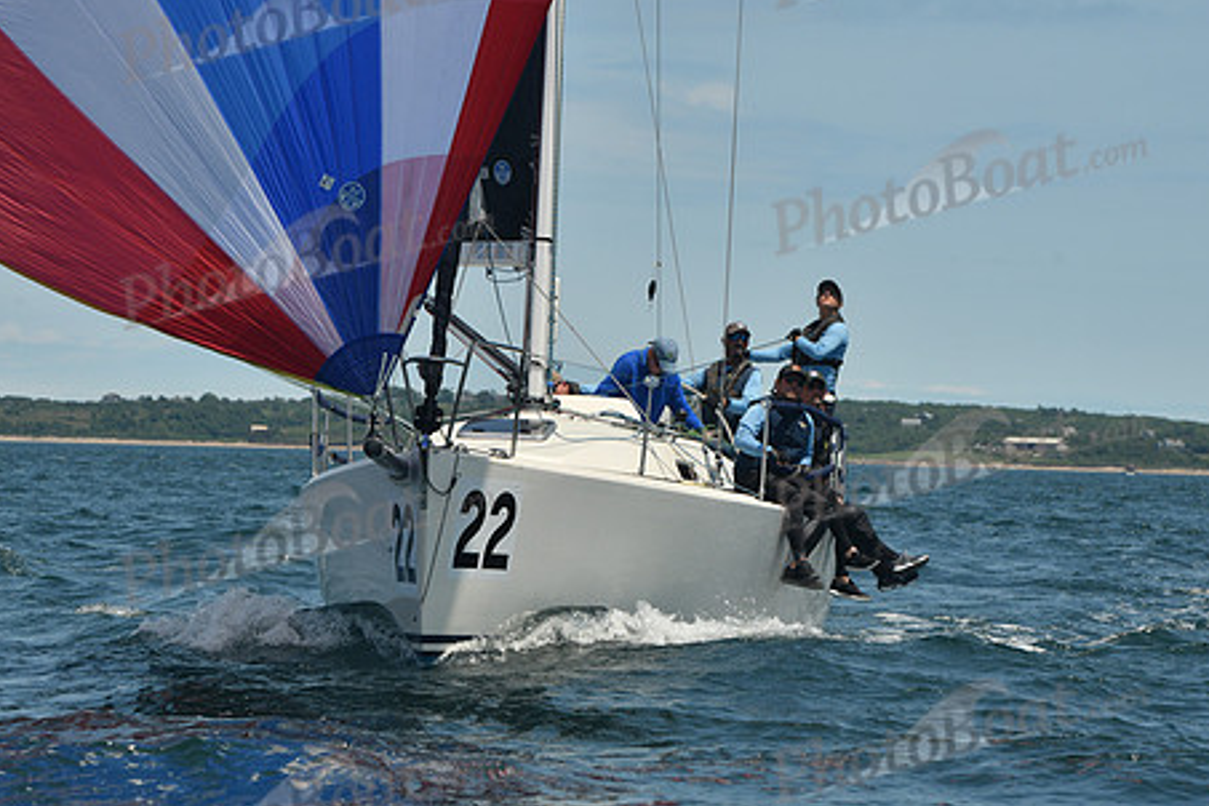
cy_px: 362
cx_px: 635
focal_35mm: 205
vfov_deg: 6.7
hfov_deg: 10.0
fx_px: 6884
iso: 320
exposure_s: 1/640
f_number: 10
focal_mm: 160
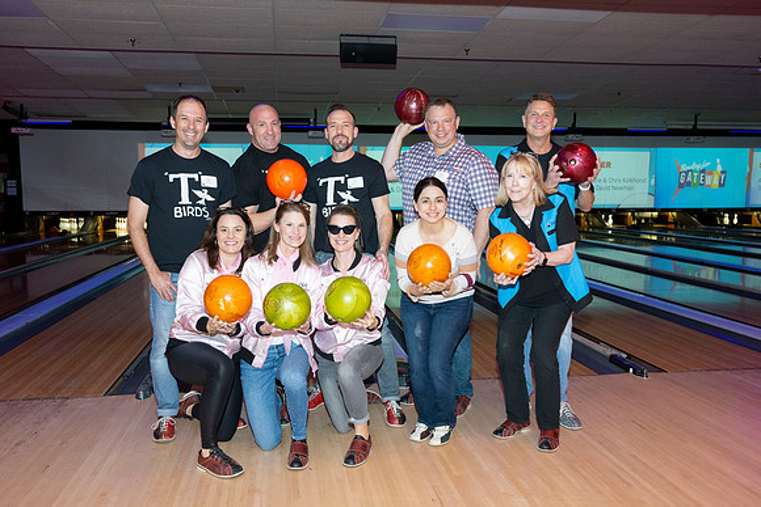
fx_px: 645
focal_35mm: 30
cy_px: 254
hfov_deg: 61.1
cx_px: 380
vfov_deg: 43.0
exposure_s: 1/60
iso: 1600
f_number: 5.6
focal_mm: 30.5
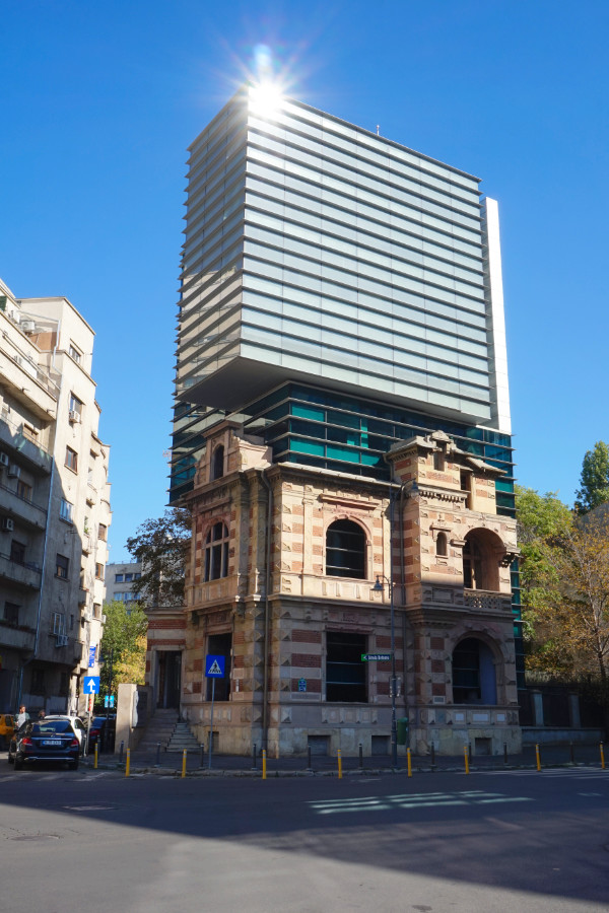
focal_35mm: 34
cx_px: 304
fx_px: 875
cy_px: 456
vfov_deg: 55.1
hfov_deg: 38.4
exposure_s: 1/80
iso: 100
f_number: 14
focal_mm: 23
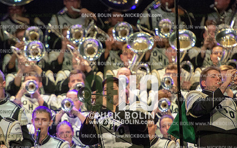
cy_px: 100
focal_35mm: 494
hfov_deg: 4.3
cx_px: 121
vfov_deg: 2.7
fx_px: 3192
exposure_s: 1/400
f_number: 5.6
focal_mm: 380
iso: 8000
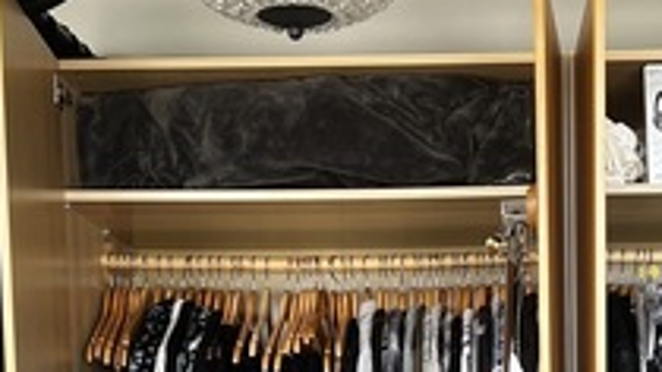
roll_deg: +1.5
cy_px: 642
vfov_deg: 12.4
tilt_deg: -4.8
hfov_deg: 23.4
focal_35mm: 90
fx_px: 1579
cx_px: 495
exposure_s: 1/121
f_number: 1.5
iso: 64
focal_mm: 5.7
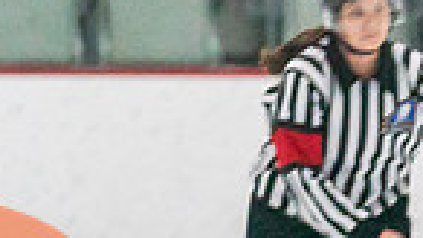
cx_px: 877
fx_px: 15607
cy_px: 541
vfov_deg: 0.9
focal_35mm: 1392
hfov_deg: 1.5
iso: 3200
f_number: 2.8
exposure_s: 1/1250
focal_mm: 200
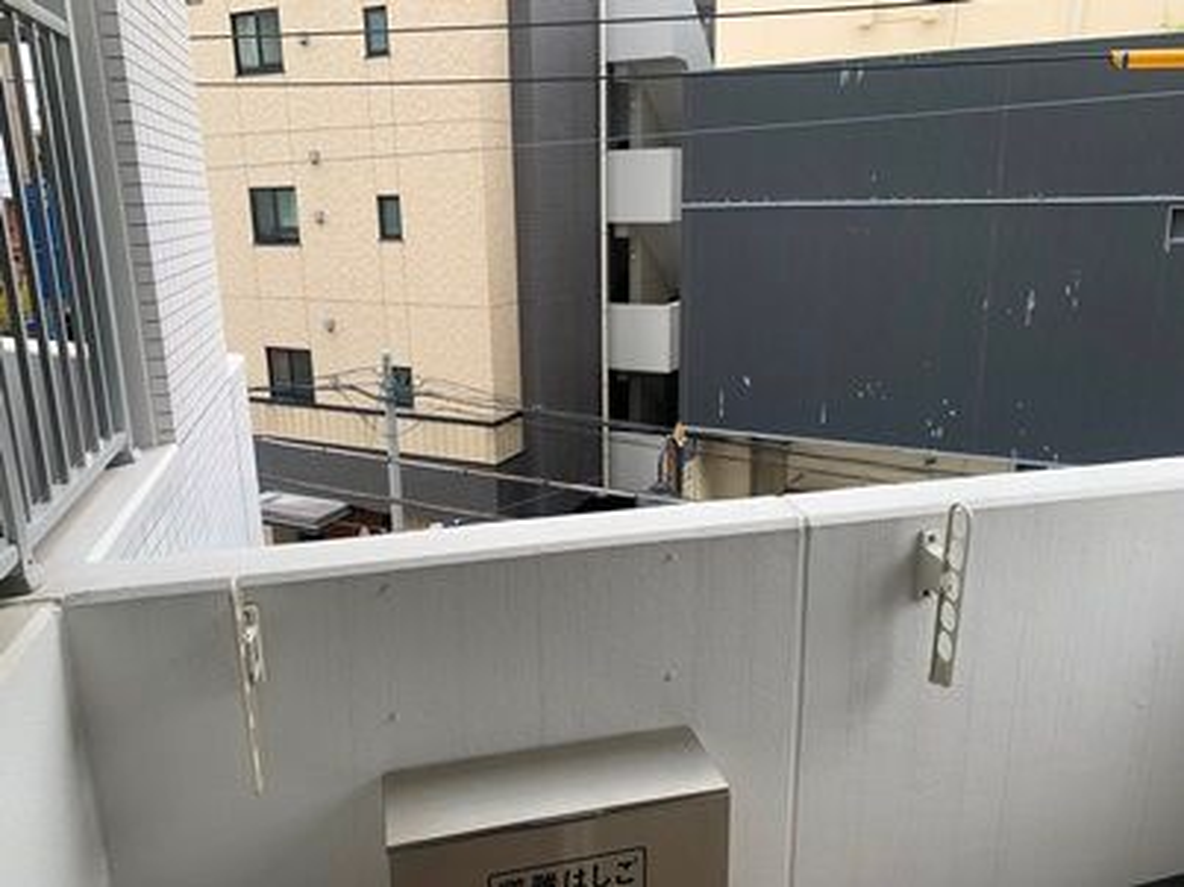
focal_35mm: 26
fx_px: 889
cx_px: 592
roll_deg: +0.5
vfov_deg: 53.0
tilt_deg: -13.3
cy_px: 444
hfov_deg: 67.3
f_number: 1.8
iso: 40
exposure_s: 1/122
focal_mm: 4.25
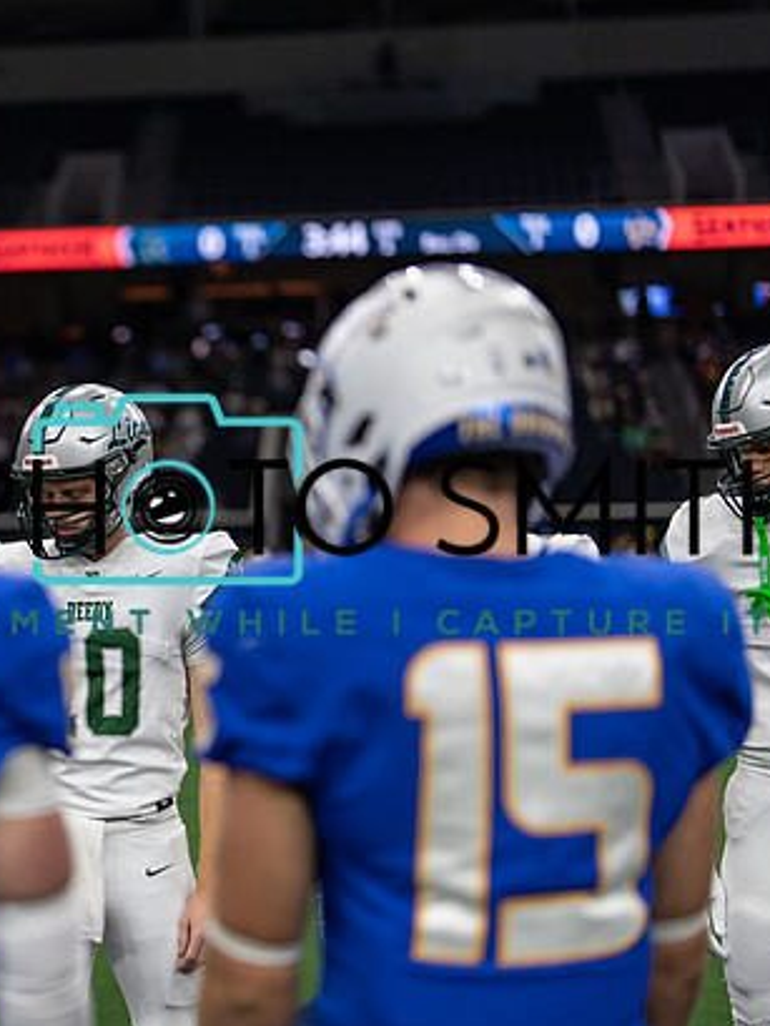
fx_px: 2164
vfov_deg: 26.7
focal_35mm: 73
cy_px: 514
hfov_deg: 19.8
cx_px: 90
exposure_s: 1/1000
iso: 250
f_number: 1.2
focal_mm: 50
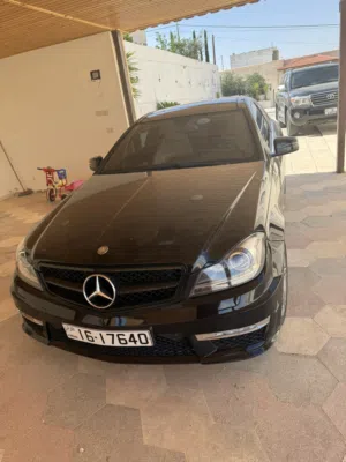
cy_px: 231
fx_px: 320
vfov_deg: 71.6
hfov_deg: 56.8
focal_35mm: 24
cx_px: 173
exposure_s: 1/1292
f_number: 1.78
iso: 100
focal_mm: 6.76
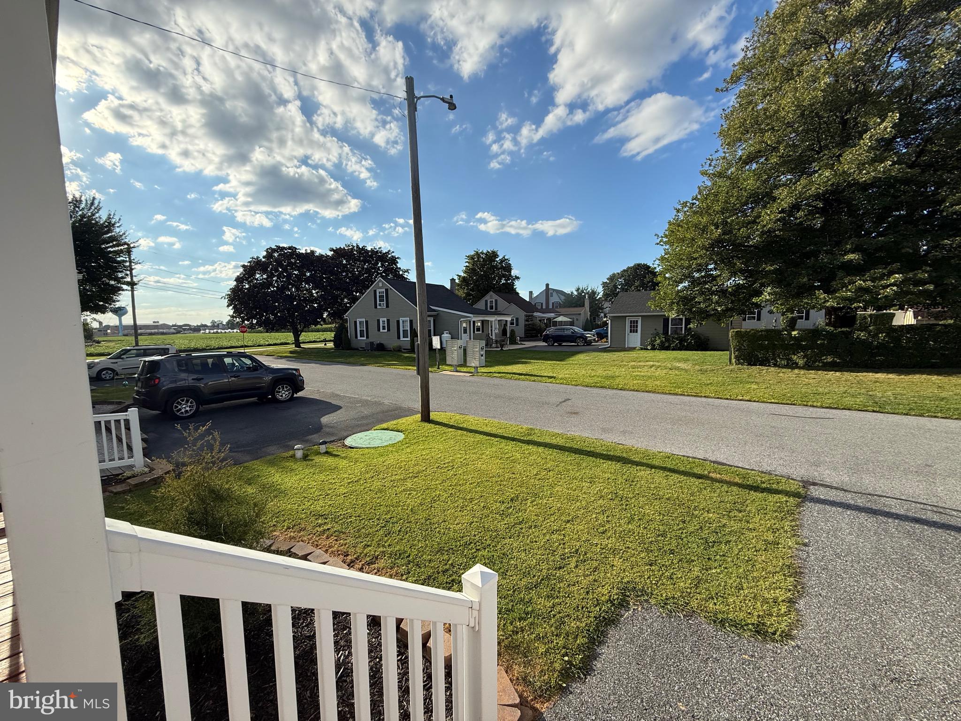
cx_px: 480
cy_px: 360
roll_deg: +0.6
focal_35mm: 14
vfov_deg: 85.7
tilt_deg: -5.8
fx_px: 389
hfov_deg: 102.1
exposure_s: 1/1656
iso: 64
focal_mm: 2.22
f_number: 2.2
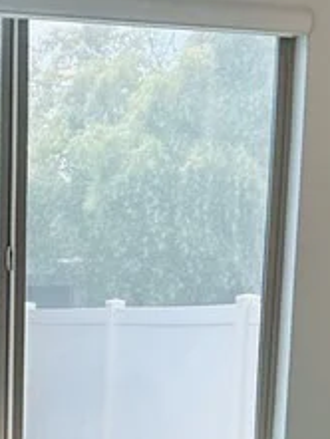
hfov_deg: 13.1
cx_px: -38
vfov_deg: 16.5
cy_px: 604
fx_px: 1410
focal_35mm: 111
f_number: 1.78
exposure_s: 1/430
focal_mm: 6.76
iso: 80
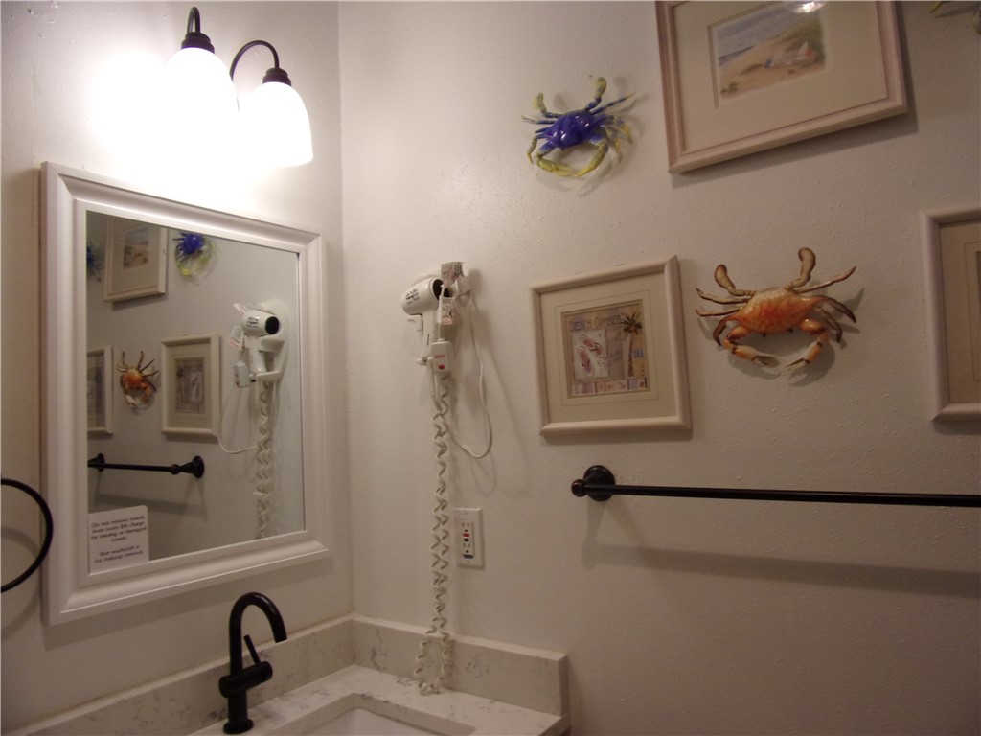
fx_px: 680
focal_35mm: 24
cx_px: 490
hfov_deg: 71.6
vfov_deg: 56.8
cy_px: 368
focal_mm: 4.3
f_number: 3.3
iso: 123
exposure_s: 1/34
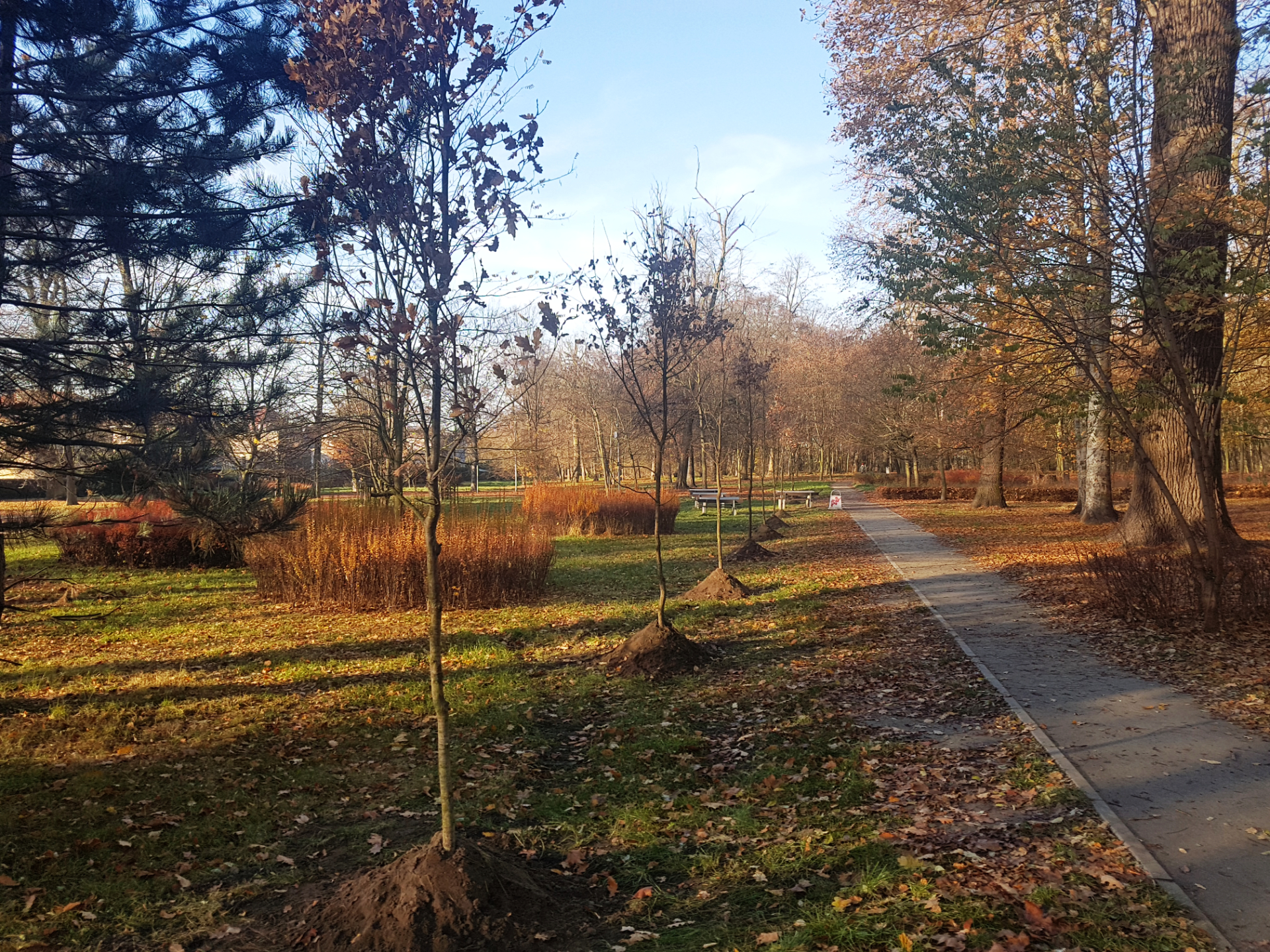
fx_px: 954
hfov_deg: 67.3
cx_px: 635
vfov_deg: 53.1
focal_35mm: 26
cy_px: 476
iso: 40
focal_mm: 4.2
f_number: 1.7
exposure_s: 1/499
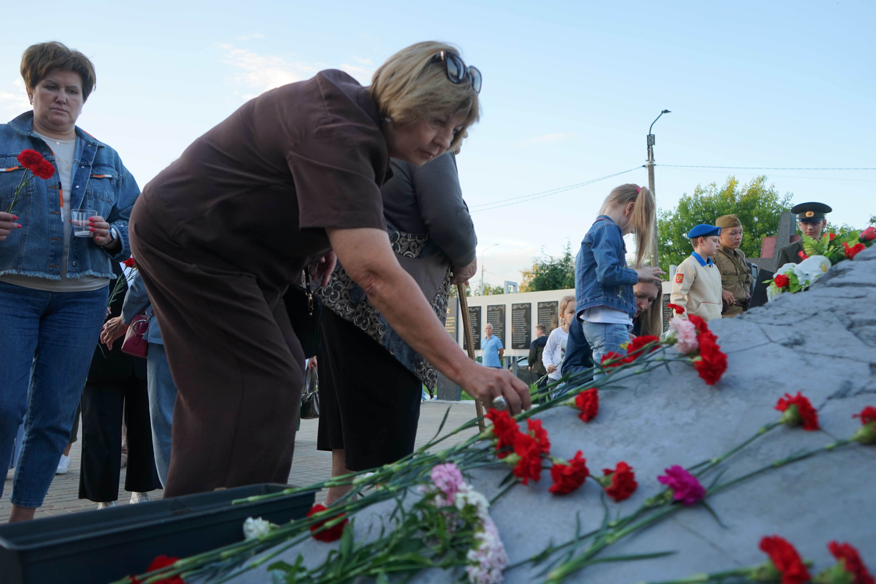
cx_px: 438
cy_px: 292
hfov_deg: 65.5
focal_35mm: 28
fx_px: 681
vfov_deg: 46.4
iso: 200
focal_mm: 28
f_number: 4
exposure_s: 1/160
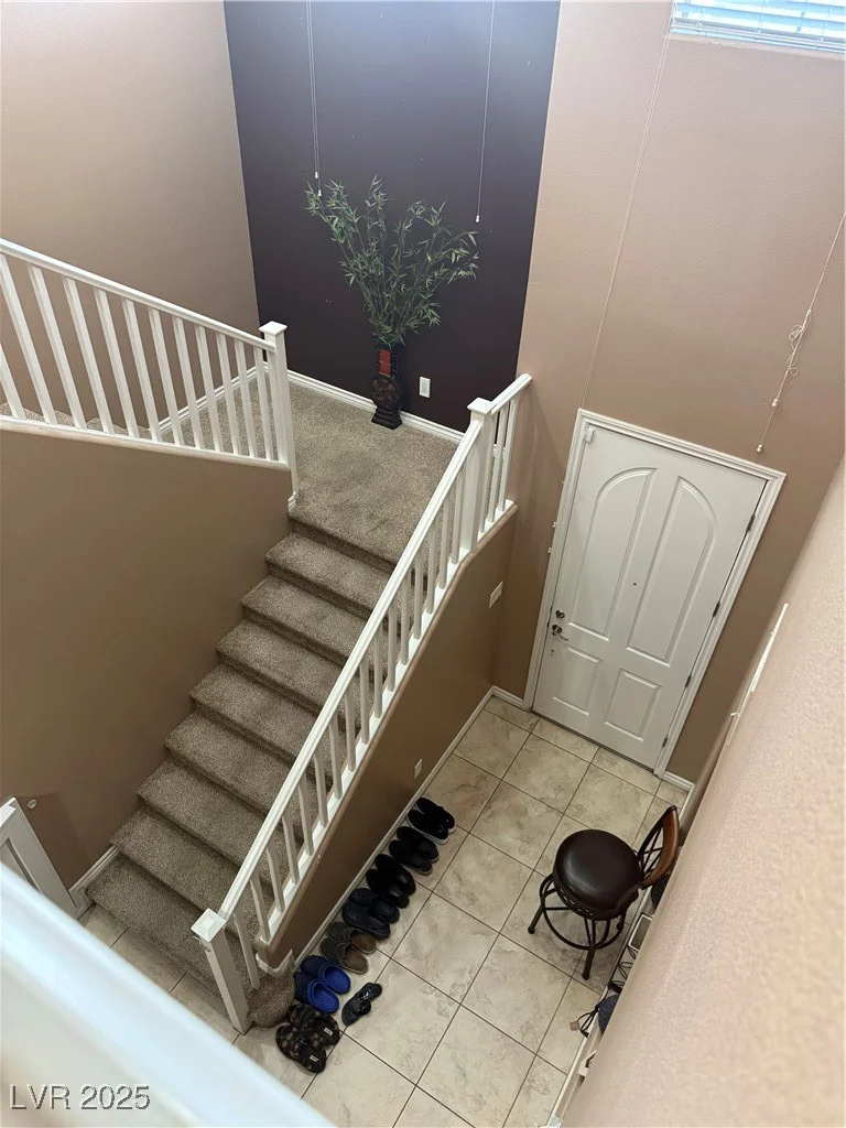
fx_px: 782
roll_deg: -1.9
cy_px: 564
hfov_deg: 56.8
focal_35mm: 24
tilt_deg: -41.9
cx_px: 423
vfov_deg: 71.6
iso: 400
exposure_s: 1/60
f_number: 1.78
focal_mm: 6.76
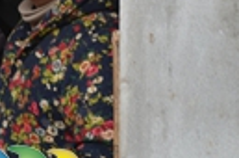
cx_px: -165
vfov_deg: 5.8
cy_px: -33
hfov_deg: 8.6
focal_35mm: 233
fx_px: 1541
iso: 100
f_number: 4
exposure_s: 1/20
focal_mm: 40
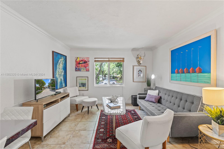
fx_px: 100
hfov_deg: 96.7
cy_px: 74
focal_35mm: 16
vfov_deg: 73.7
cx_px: 112
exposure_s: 1/13
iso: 800
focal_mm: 16
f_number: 4
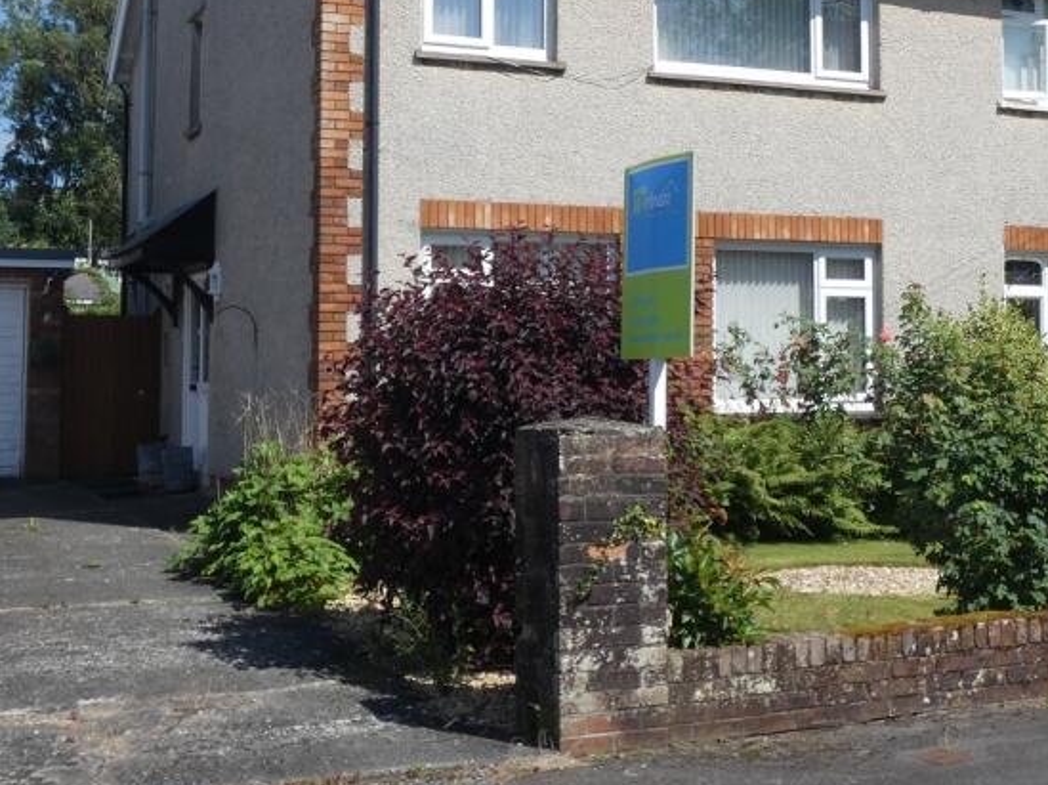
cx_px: 699
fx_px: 1694
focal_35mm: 56
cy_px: 250
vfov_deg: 25.9
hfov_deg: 34.1
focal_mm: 5.3
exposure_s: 1/800
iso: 80
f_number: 3.5
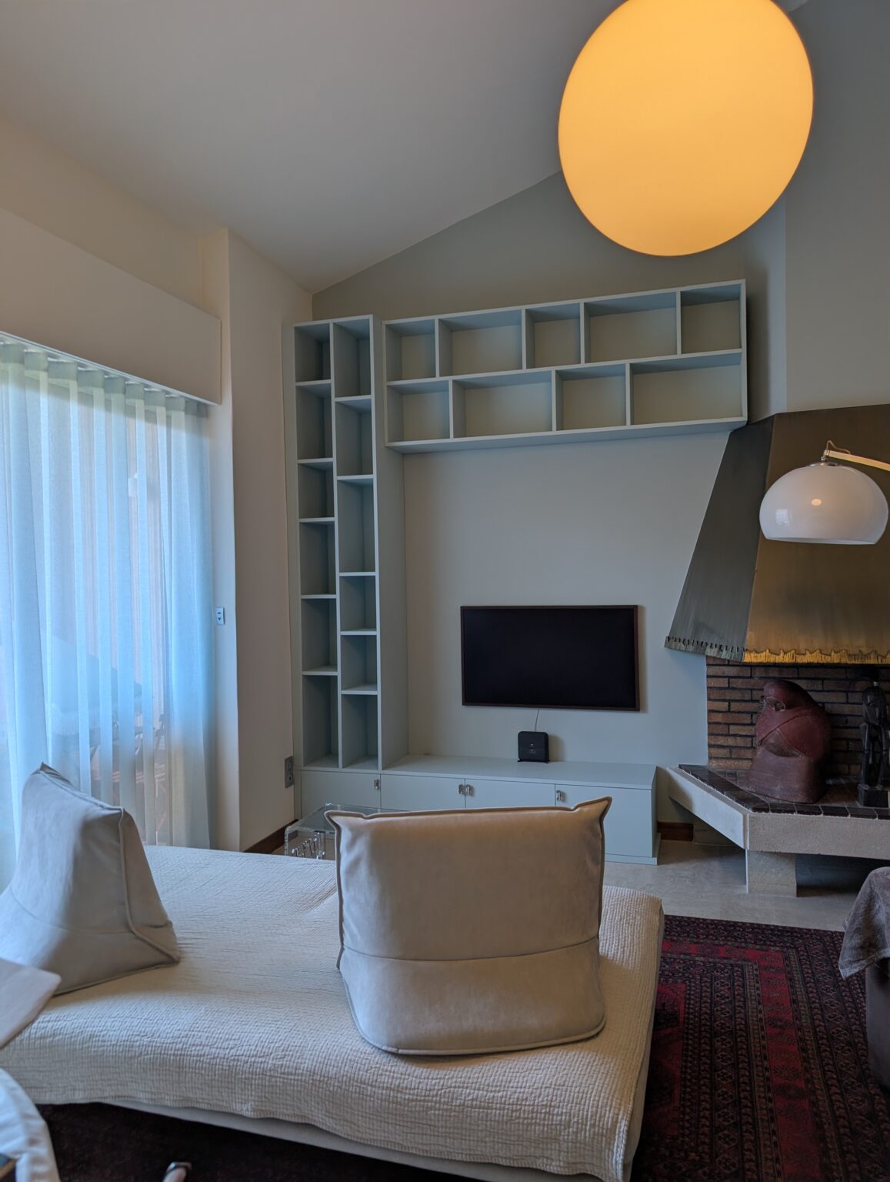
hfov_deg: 56.9
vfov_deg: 71.5
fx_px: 820
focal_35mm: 24
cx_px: 445
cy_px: 591
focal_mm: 6.9
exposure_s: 1/29.2
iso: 18
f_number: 1.68
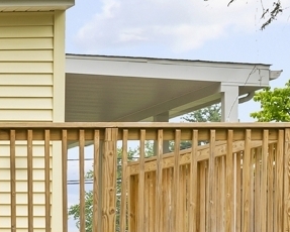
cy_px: 332
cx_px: -548
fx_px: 1683
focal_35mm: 196
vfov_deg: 7.8
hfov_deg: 8.4
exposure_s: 1/160
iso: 100
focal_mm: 24
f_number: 9
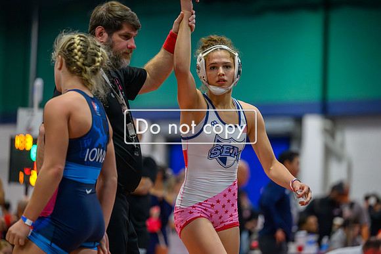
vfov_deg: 8.1
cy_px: 132
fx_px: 1799
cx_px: 195
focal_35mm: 170
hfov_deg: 12.1
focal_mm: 160
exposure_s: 1/800
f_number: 2.8
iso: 12800
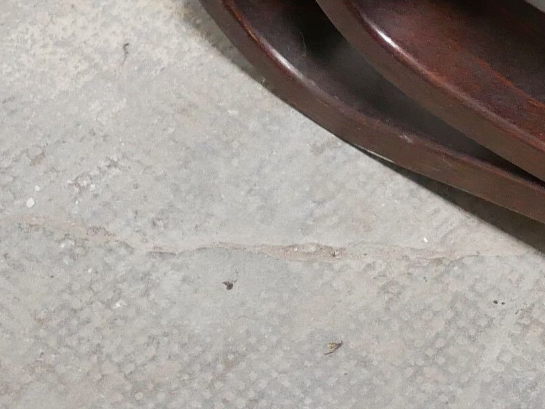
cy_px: 85
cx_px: 956
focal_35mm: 226
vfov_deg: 6.6
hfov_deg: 8.4
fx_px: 3559
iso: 800
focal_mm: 20
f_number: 1.7
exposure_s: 1/60
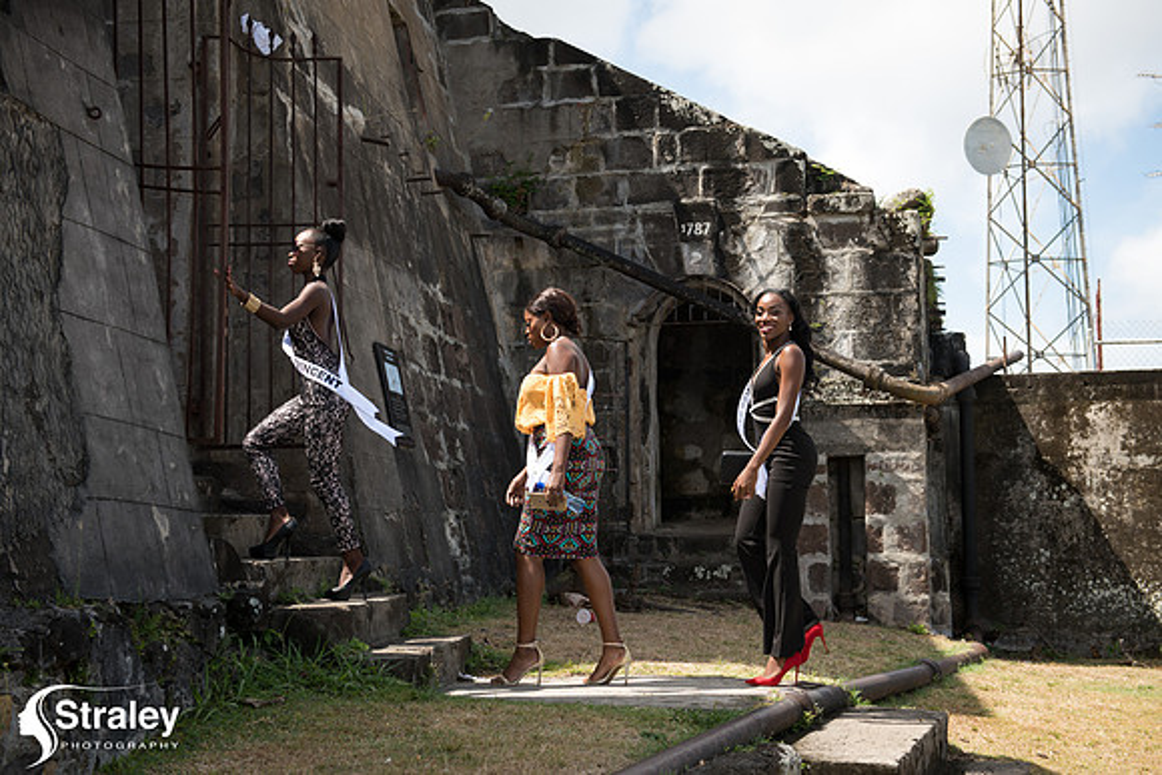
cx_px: 581
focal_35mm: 50
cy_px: 388
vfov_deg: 27.0
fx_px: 1614
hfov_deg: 39.6
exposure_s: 1/160
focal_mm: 50
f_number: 5.6
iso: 80
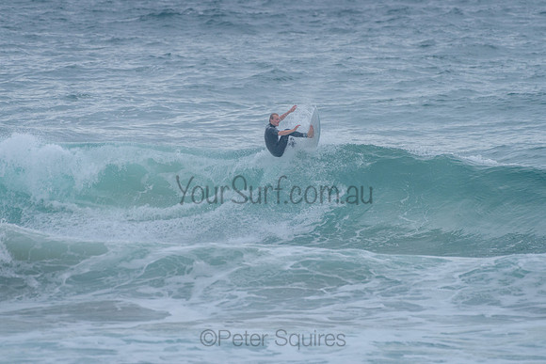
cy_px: 141
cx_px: 274
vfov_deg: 2.2
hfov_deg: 3.4
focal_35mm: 613
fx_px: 9295
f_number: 5.6
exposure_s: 1/1250
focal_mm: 500
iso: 640
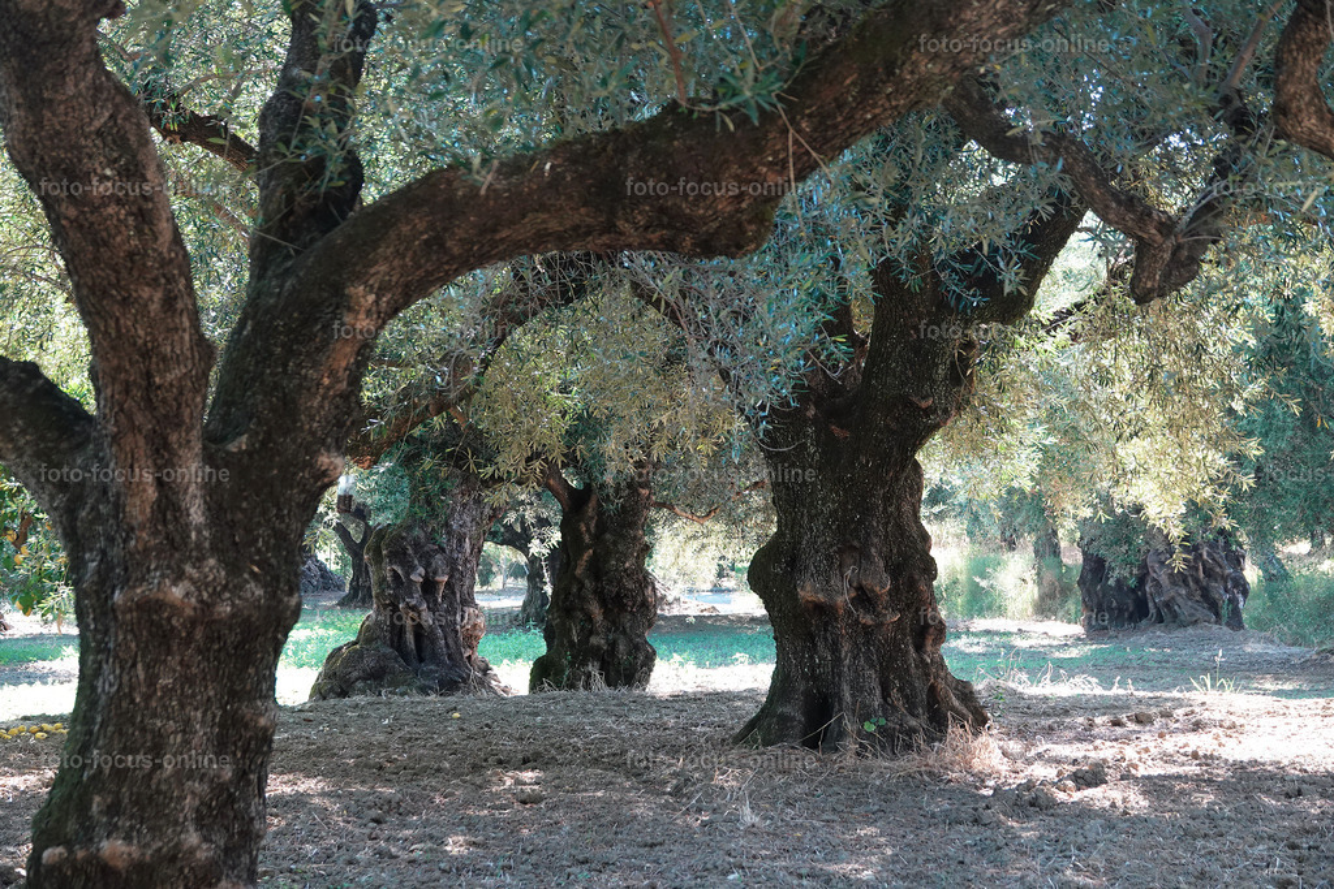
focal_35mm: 88
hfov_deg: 23.1
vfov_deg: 15.5
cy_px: 444
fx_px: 3261
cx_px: 667
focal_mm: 32.39
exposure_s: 1/100
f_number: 3.5
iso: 500
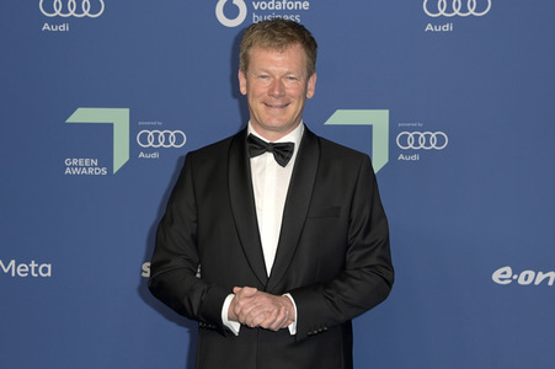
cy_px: 184
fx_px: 1078
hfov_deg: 28.9
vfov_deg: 19.4
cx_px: 278
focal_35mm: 70
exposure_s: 1/250
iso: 800
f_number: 5.6
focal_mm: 70
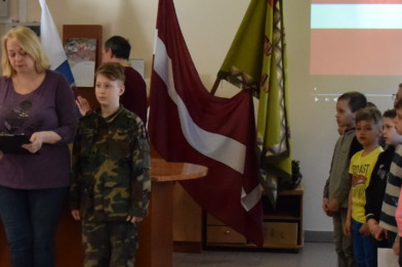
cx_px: 150
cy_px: 212
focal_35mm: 82
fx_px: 919
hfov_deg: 24.6
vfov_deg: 16.5
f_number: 3.8
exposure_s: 1/500
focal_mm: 21
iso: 3200
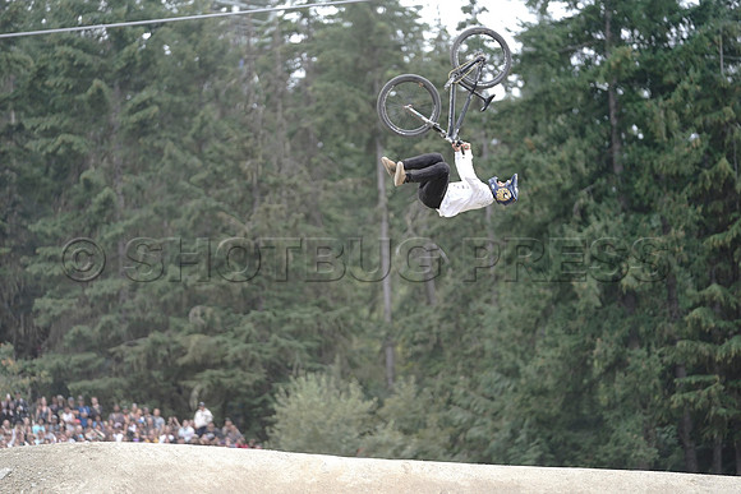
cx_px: 370
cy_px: 247
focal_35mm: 158
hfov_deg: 13.0
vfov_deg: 8.7
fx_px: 3253
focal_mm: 158
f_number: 2.8
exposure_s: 1/1000
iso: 640
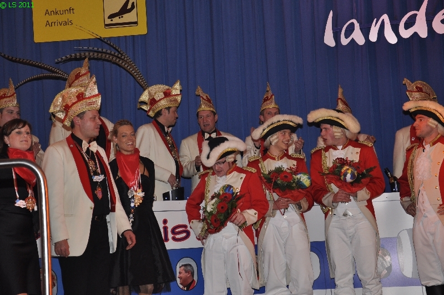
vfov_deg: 18.1
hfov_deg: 27.0
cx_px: 222
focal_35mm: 75
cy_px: 148
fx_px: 924
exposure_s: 1/60
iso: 400
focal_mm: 50
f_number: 5
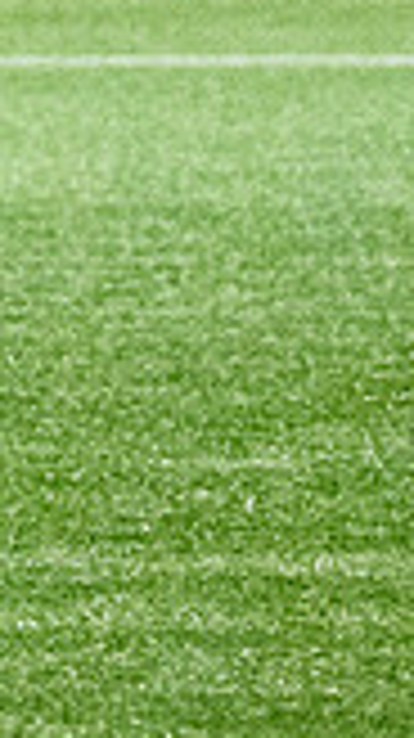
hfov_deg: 2.1
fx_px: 11421
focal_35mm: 584
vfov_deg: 3.7
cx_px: -323
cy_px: 101
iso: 8000
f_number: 2.8
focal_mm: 74
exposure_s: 1/1000
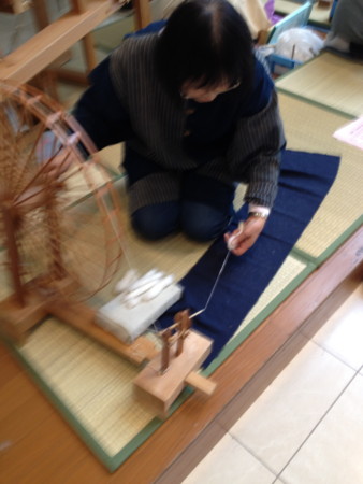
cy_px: 242
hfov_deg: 40.7
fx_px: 489
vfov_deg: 52.6
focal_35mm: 35
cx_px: 182
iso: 64
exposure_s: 1/20
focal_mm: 4.28
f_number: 2.4
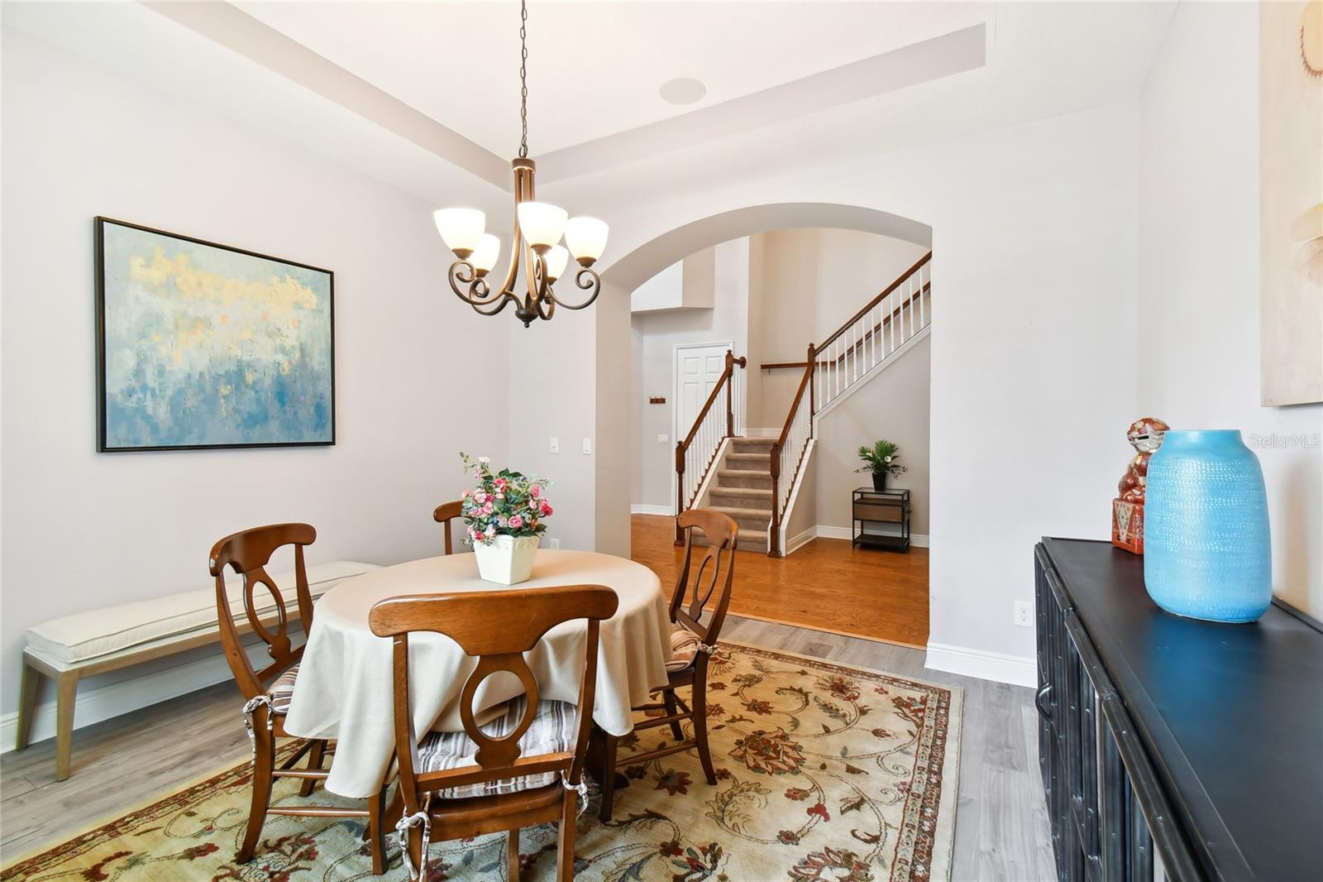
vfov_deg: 77.3
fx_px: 551
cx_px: 662
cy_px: 441
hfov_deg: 100.4
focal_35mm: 15
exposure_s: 1/4
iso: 100
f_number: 7.1
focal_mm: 10
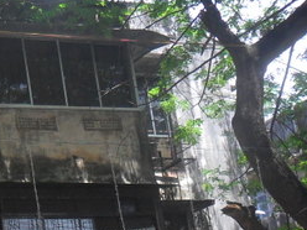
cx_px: -158
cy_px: 310
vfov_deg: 16.0
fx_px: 772
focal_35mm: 87
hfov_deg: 19.5
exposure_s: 1/180
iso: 100
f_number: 3.5
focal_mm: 4.9
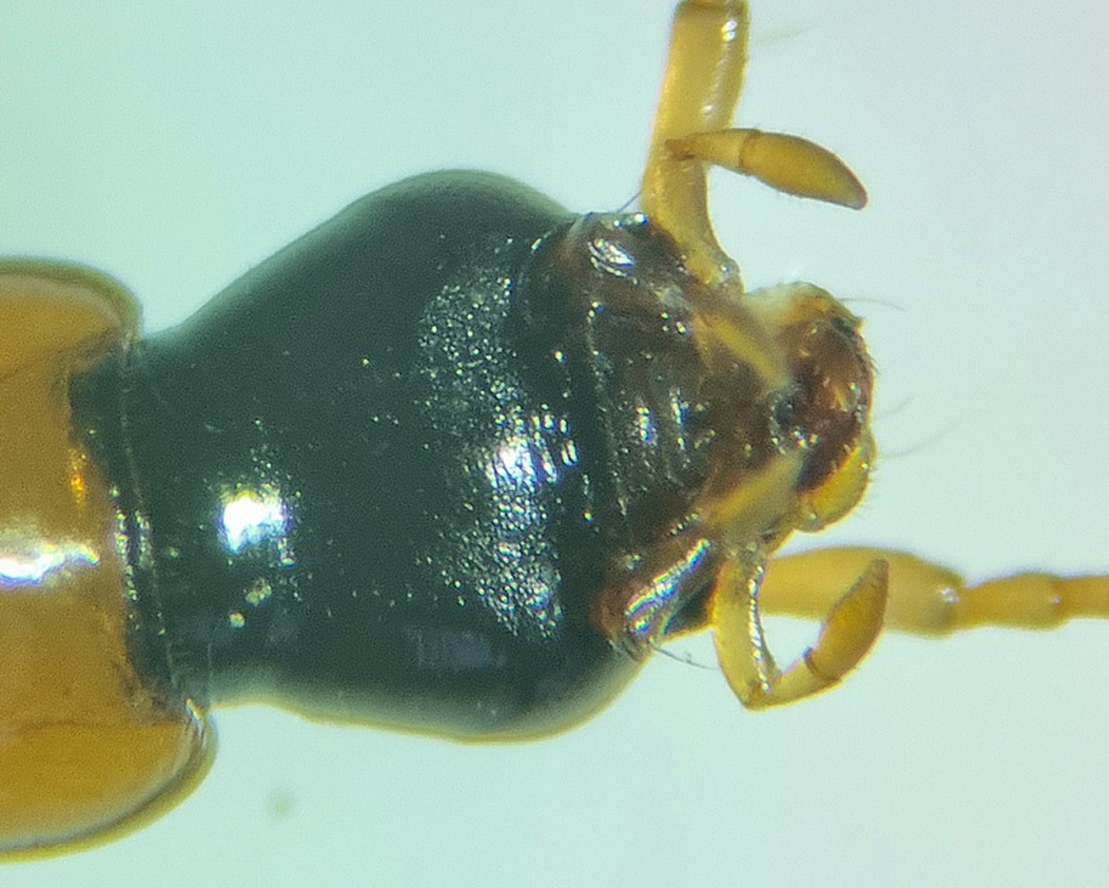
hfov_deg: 60.4
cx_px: 540
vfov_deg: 50.0
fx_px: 952
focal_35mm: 29
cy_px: 440
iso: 100
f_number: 2
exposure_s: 1/50
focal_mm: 5.9
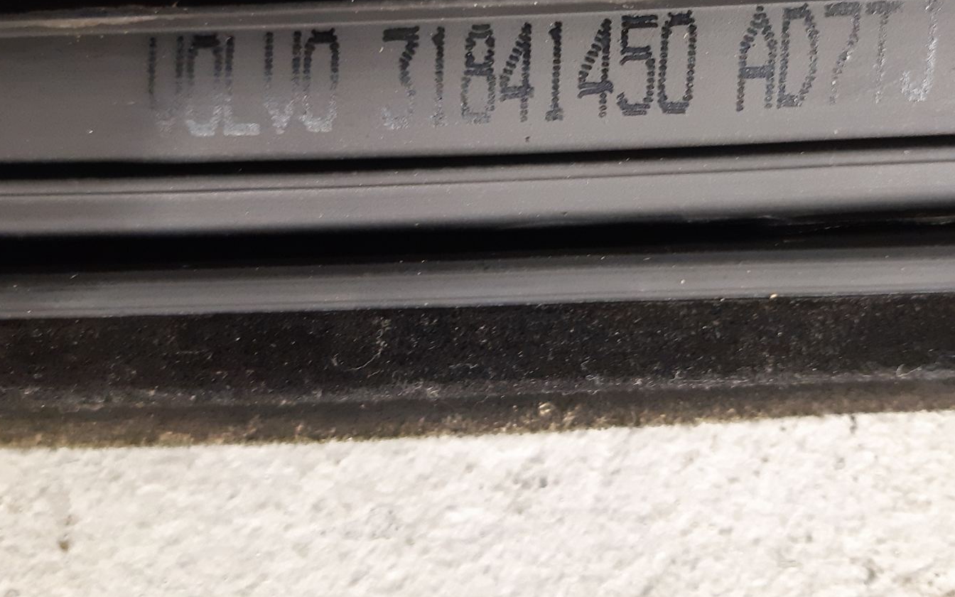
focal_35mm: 42
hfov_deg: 46.5
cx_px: 632
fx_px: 1093
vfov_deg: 29.6
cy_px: 93
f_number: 1.7
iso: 320
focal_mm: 3.93
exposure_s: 1/25
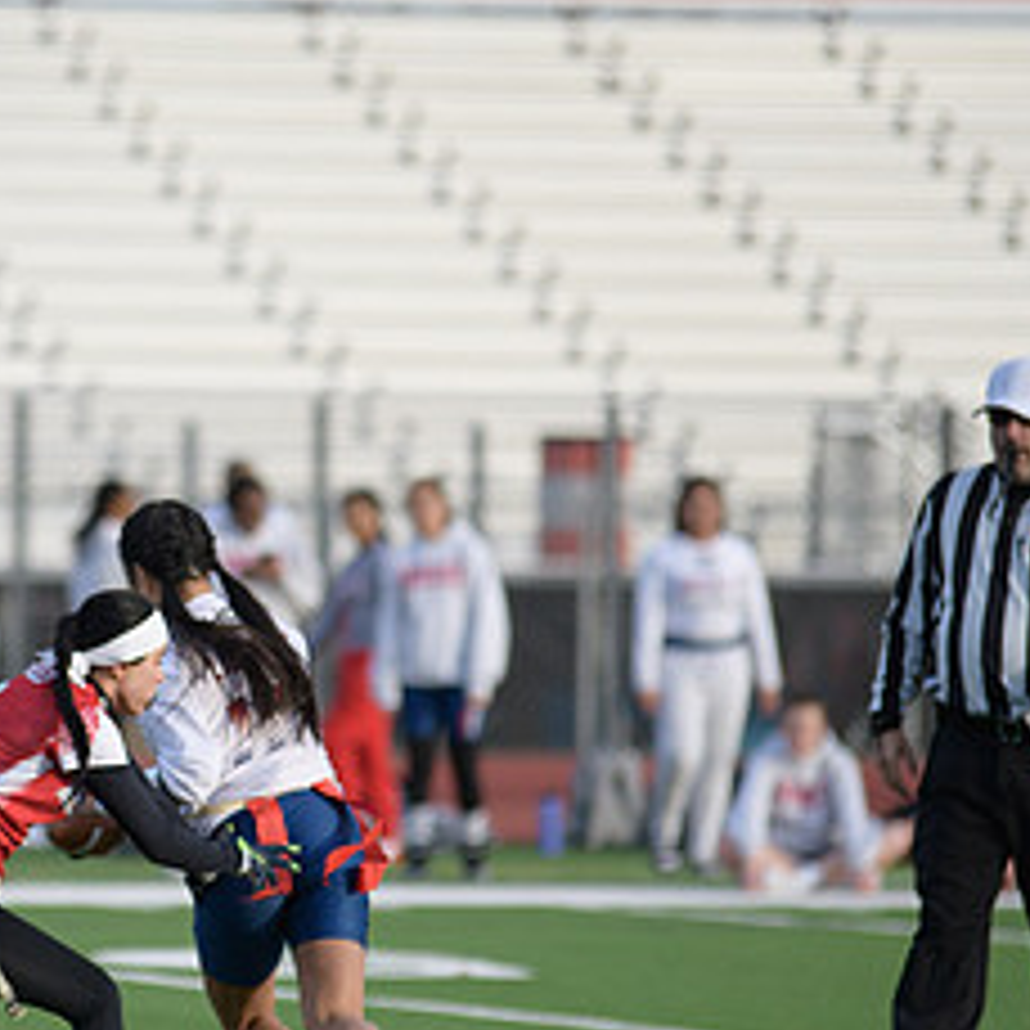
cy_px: 645
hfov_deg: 4.1
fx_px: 14476
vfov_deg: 4.1
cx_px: 189
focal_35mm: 430
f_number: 2.8
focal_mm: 200
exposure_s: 1/4000
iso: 640
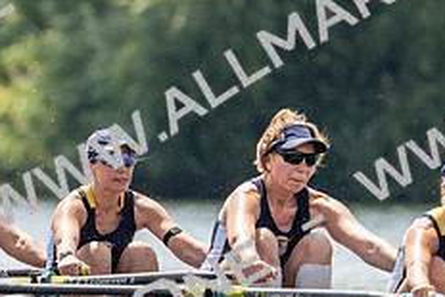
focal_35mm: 1139
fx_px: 14088
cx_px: 215
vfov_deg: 1.2
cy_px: 233
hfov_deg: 1.8
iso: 320
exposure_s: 1/1600
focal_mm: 456
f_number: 6.3
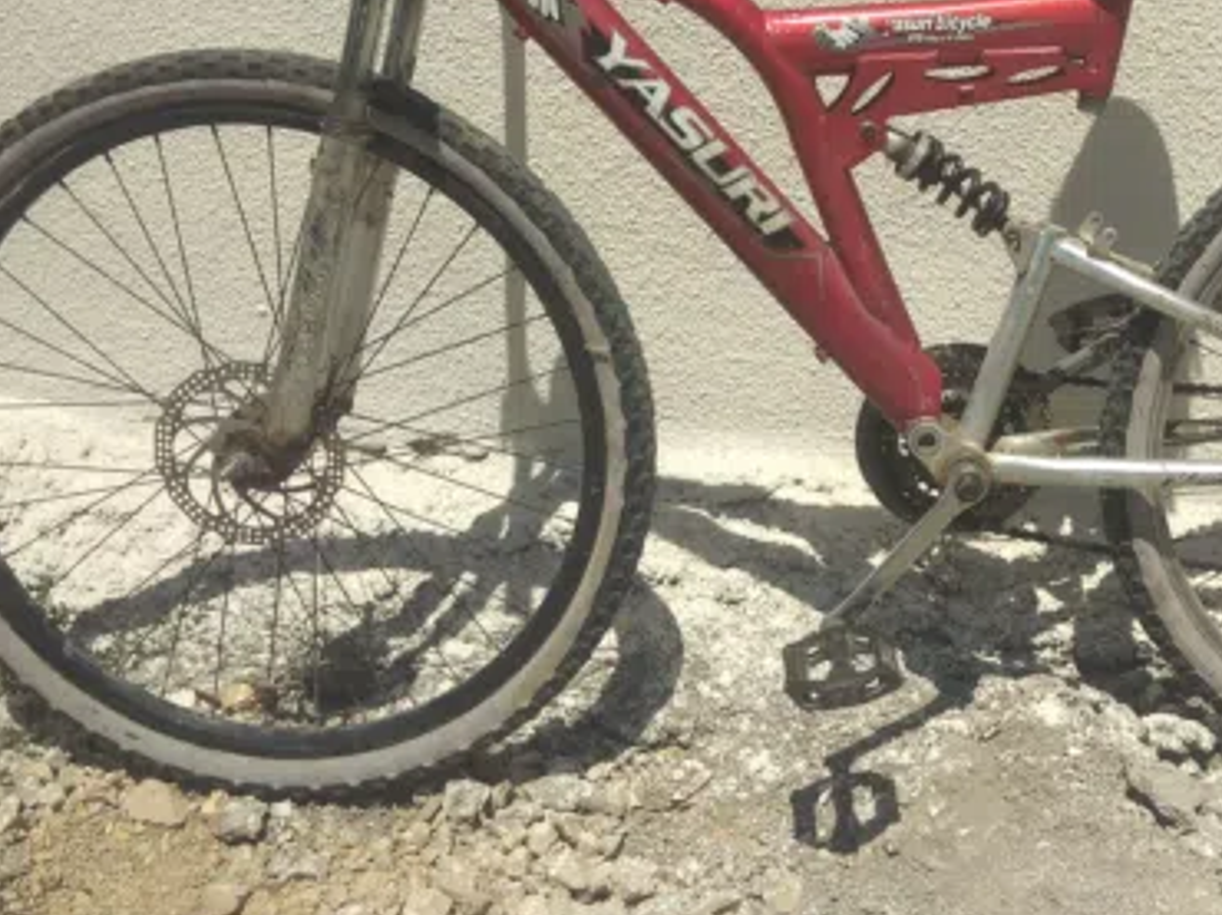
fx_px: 1588
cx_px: 895
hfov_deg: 41.1
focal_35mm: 45
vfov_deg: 31.8
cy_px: 274
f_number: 1.8
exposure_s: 1/2674
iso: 100
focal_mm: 3.6
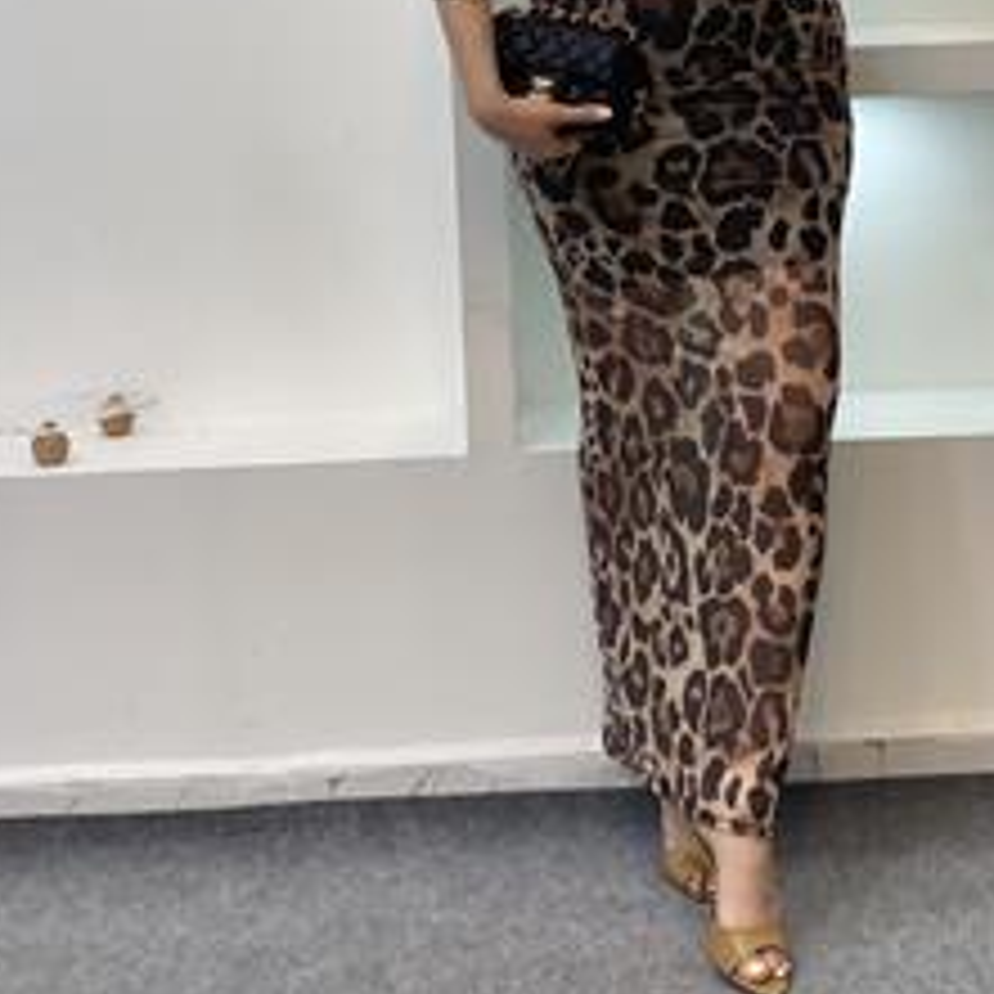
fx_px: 2794
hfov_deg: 20.1
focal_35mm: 86
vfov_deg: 19.9
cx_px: 661
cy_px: 146
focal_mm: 6
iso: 80
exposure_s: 1/100
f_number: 2
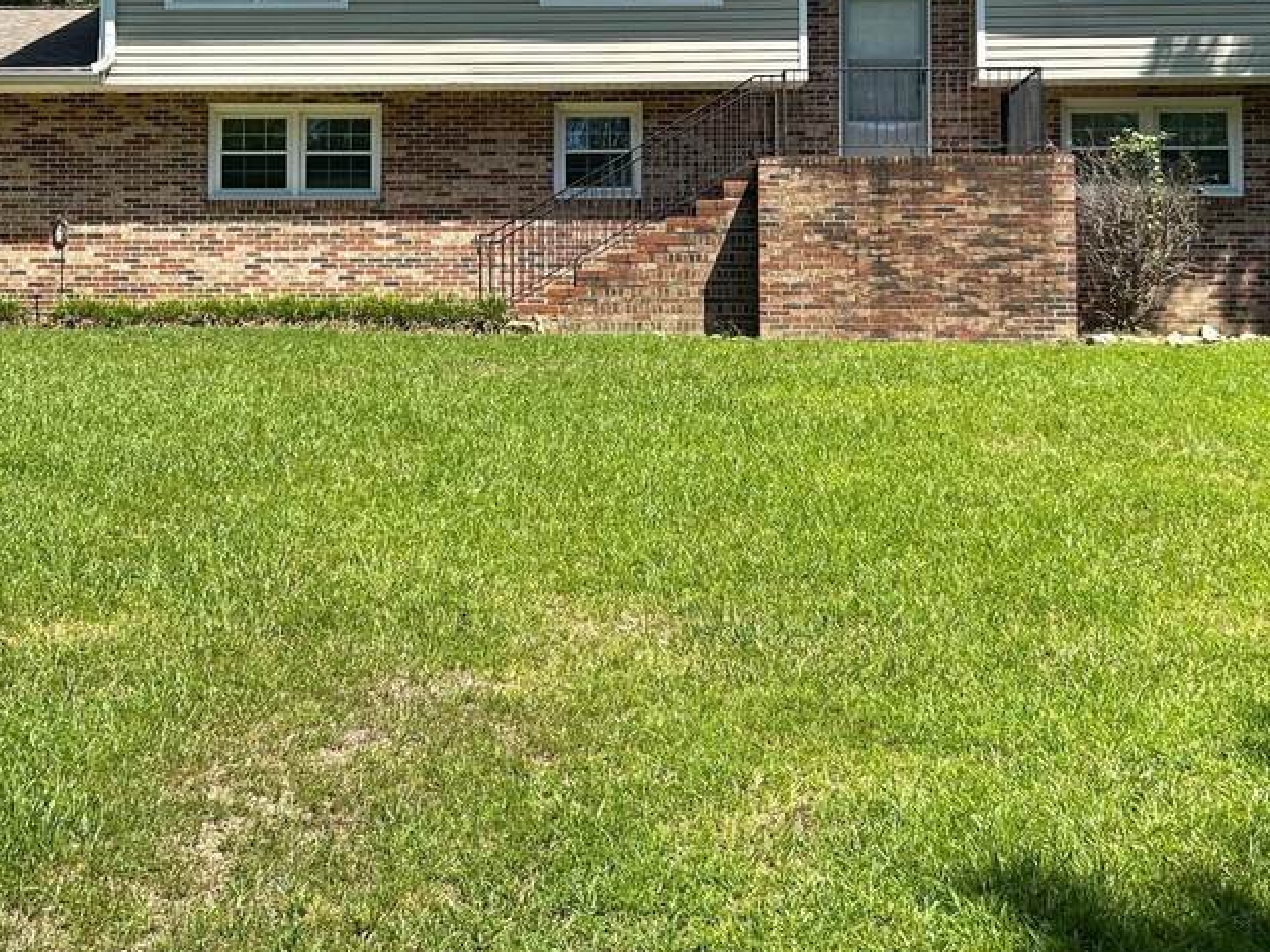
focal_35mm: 53
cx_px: 570
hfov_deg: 36.1
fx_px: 1944
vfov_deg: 27.0
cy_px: 204
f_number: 1.5
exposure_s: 1/2083
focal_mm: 5.7
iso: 50
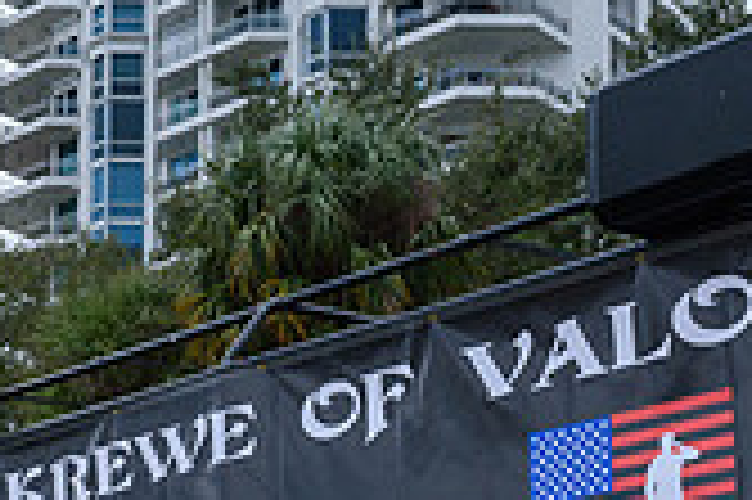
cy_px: 709
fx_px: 1962
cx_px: 59
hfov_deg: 21.2
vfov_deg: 13.8
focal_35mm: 94
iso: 200
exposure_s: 1/320
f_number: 9
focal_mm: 18
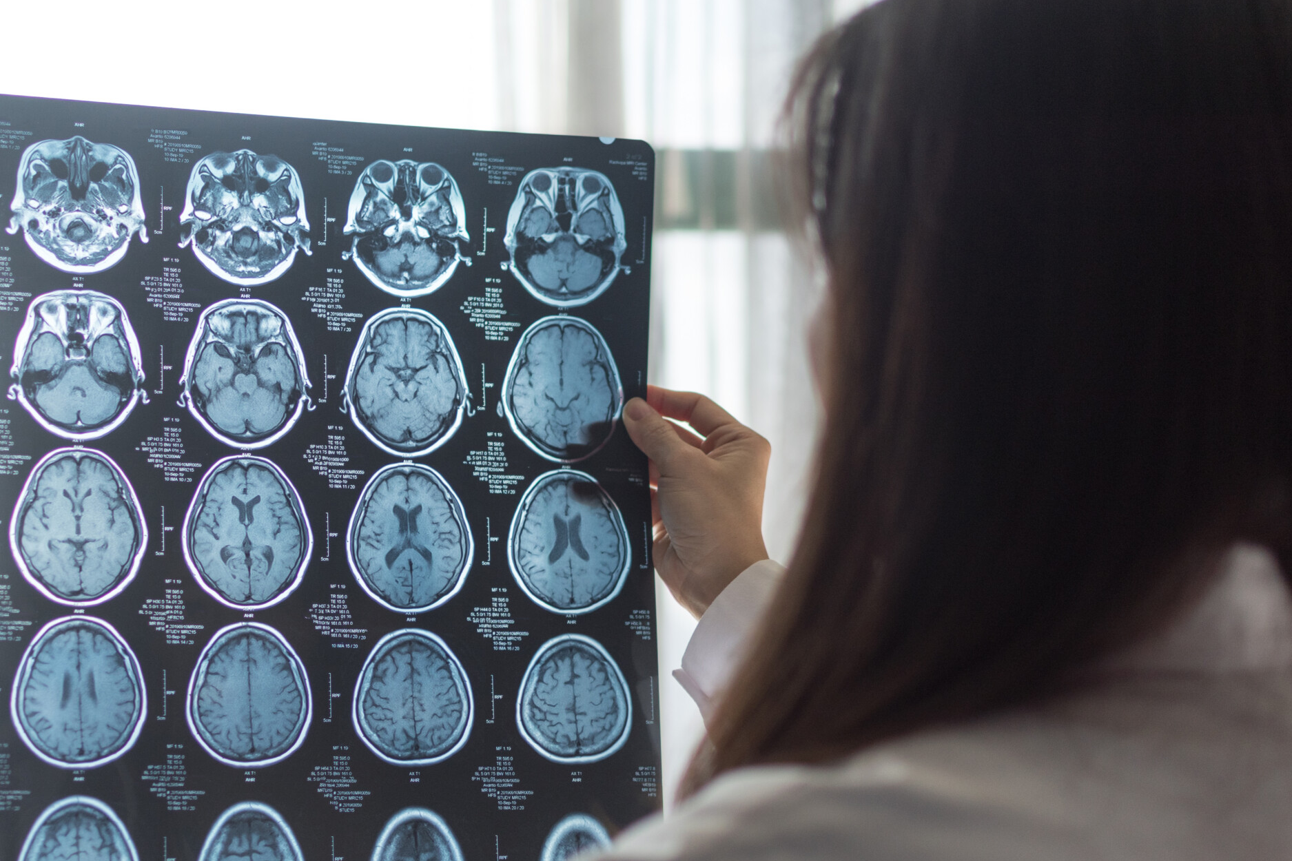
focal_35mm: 72
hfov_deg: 28.0
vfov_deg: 19.0
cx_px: 447
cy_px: 498
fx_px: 2572
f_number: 1.8
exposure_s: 1/1250
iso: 100
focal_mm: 35
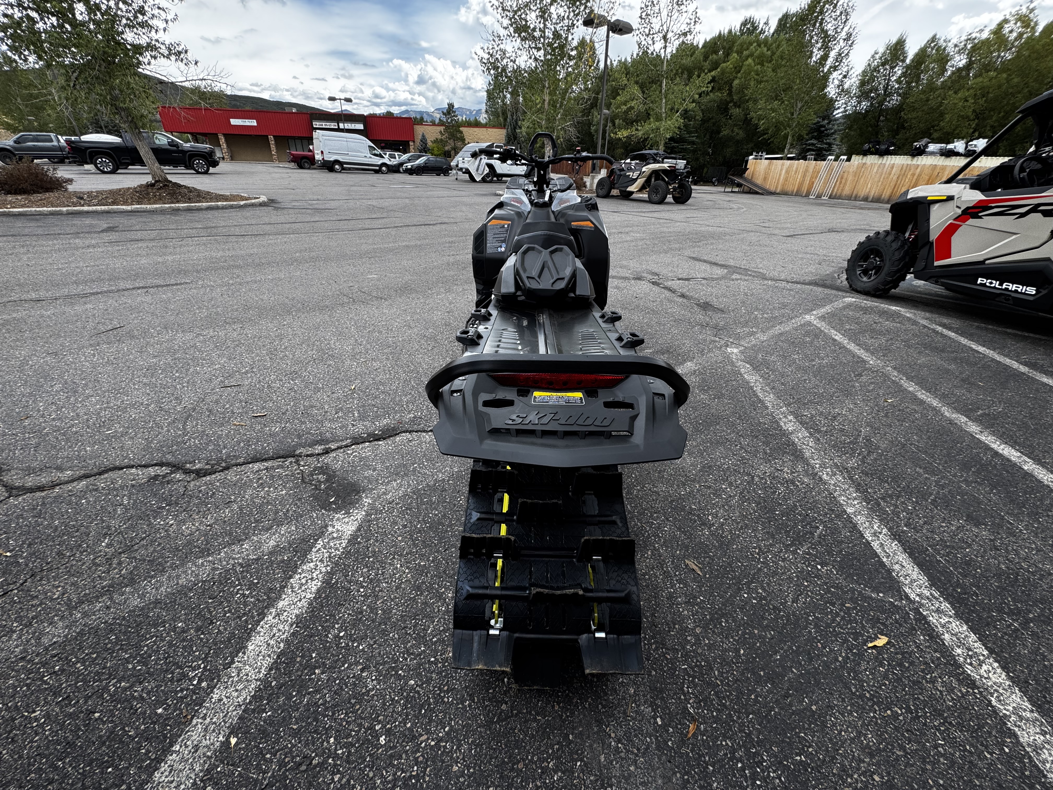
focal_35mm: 14
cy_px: 395
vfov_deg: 85.7
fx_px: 426
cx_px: 526
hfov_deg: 102.1
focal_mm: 2.22
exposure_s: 1/254
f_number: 2.2
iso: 40
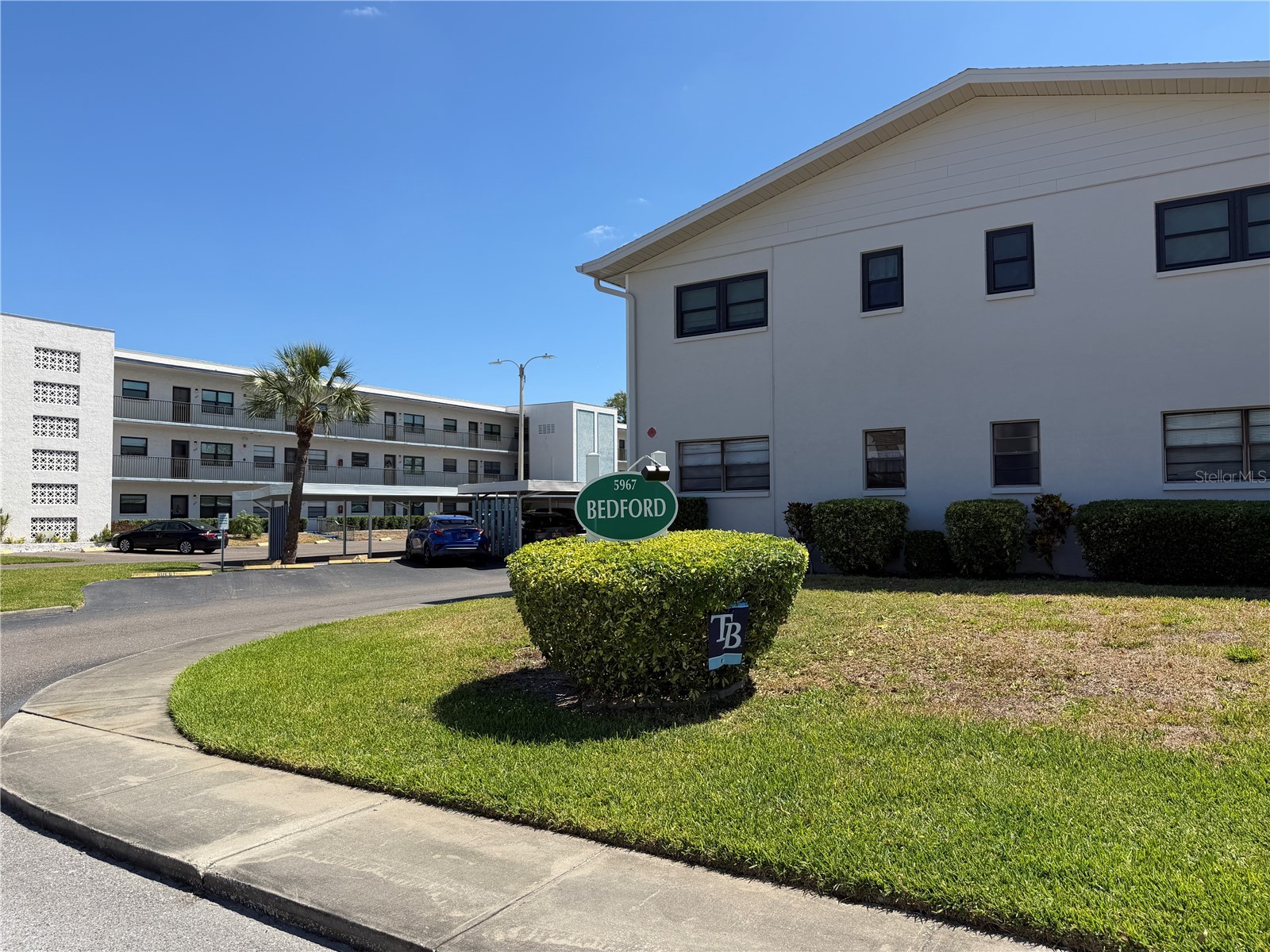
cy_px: 476
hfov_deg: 71.6
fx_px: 881
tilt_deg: +1.8
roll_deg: +0.2
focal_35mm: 24
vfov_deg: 56.8
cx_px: 635
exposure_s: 1/4167
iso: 80
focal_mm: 6.76
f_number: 1.78
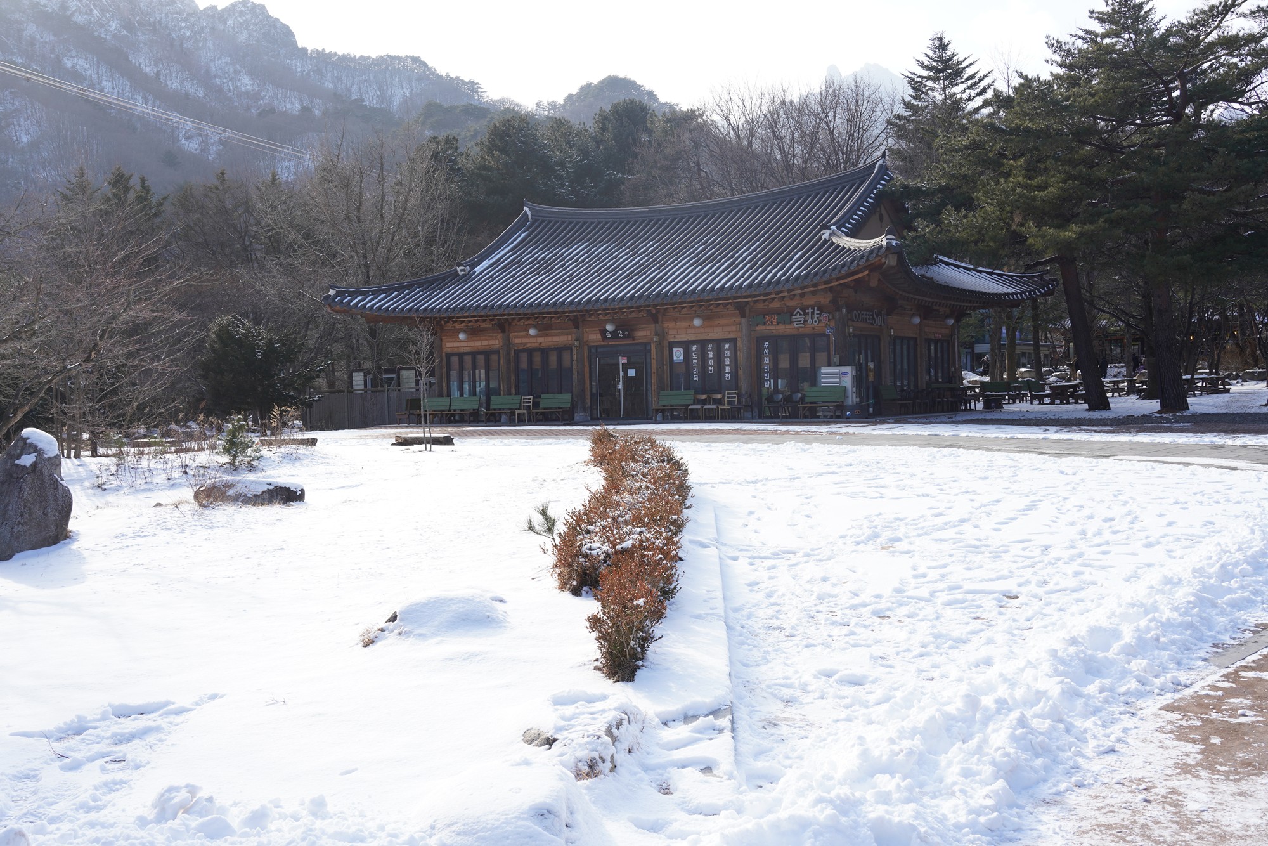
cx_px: 634
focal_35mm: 37
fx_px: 1303
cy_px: 423
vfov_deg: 36.0
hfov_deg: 51.9
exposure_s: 1/100
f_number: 10
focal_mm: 37
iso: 160
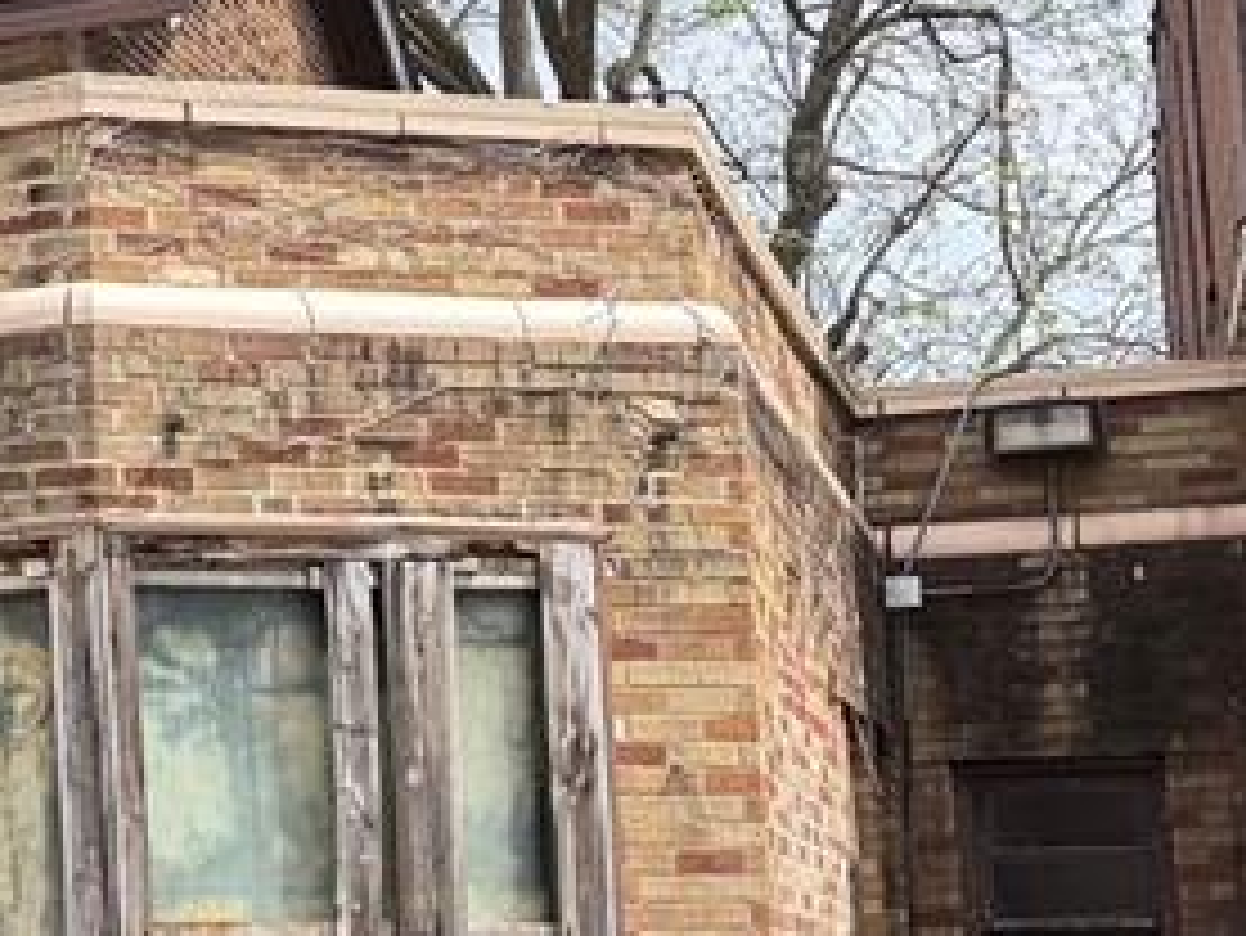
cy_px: 576
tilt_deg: +7.8
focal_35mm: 96
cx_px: -900
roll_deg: +0.4
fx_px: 3457
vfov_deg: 15.4
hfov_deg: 17.2
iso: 64
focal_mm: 5.96
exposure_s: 1/2075
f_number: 1.6
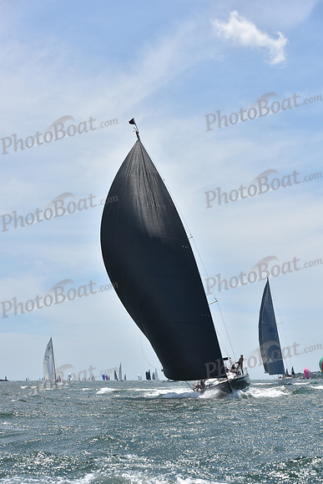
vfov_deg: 28.8
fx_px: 941
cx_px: 162
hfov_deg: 19.5
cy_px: 242
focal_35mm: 70
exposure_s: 1/1250
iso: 250
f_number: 7.1
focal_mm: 70
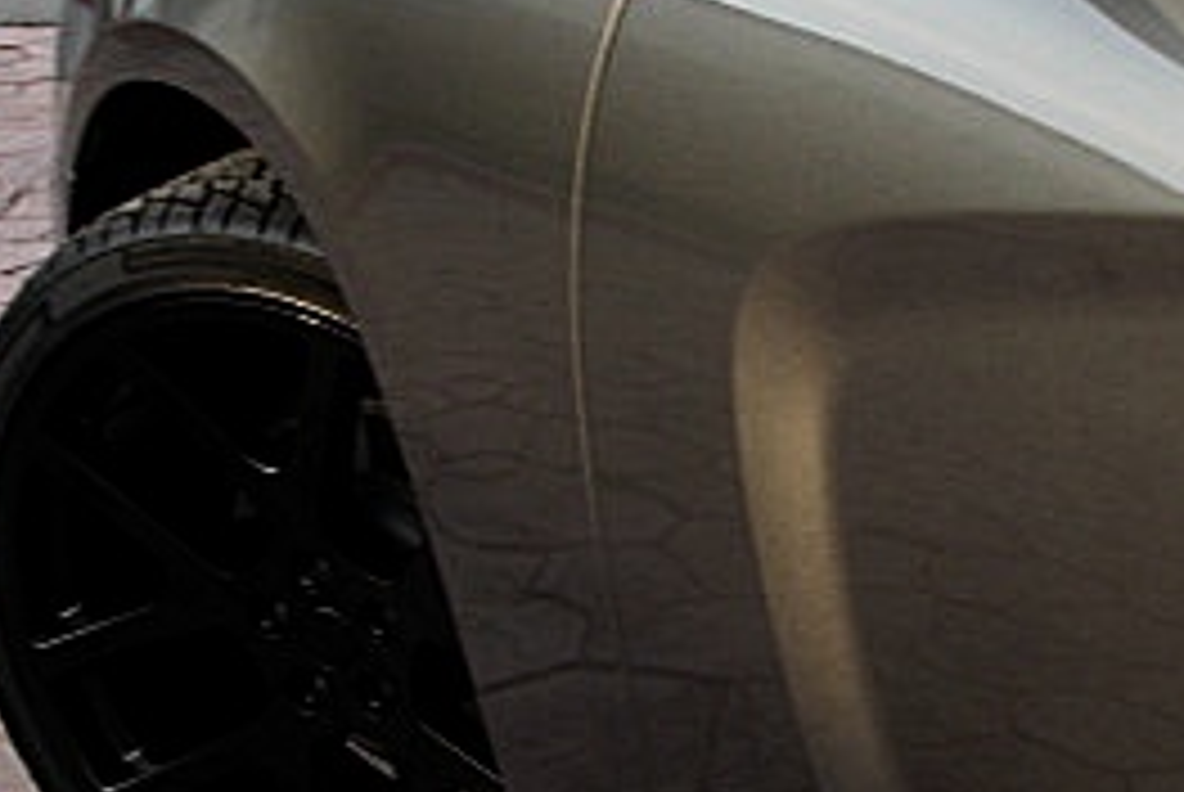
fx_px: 2996
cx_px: 945
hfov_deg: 22.1
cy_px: 450
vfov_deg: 15.1
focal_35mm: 91
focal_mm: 6.3
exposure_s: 1/100
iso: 50
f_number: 2.8
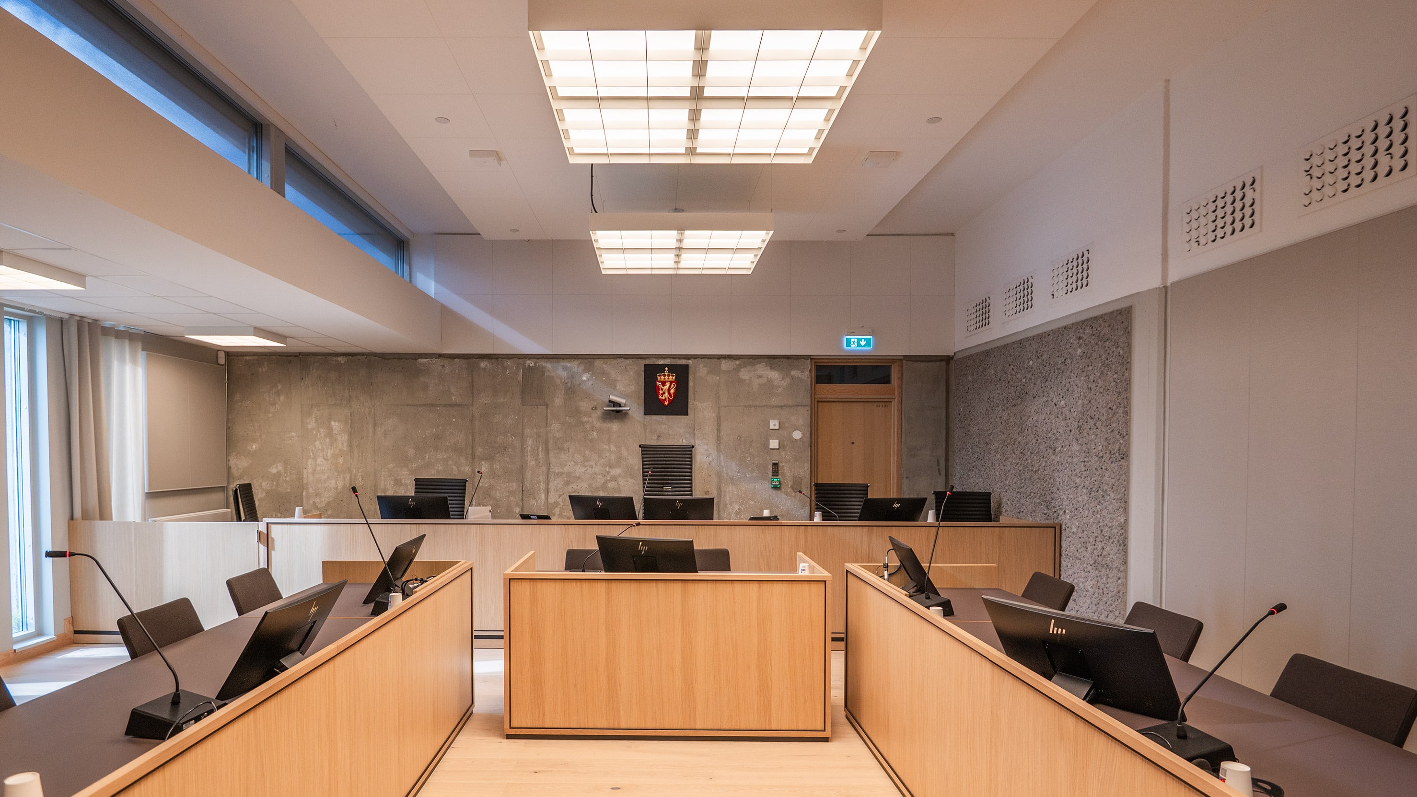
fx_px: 639
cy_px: 365
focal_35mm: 17
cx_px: 710
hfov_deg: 95.9
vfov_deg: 63.8
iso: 320
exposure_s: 1/250
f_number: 4
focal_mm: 16
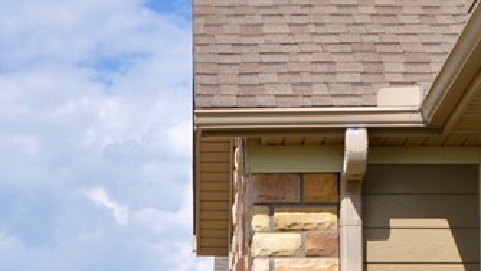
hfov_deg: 15.0
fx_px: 1824
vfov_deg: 8.3
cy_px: 428
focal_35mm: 143
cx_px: 252
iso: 200
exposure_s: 1/400
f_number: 10
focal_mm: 28
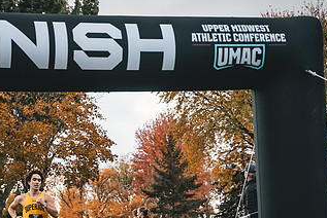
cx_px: 78
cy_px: 197
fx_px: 918
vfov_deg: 13.5
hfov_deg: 20.0
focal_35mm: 101
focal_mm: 47
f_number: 2
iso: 200
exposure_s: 1/3200
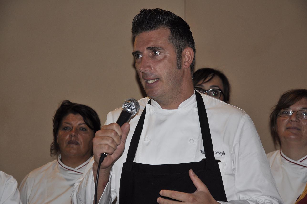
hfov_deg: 20.6
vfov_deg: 13.8
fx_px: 843
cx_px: 154
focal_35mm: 99
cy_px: 102
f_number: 5.3
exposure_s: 1/60
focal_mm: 66
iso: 640
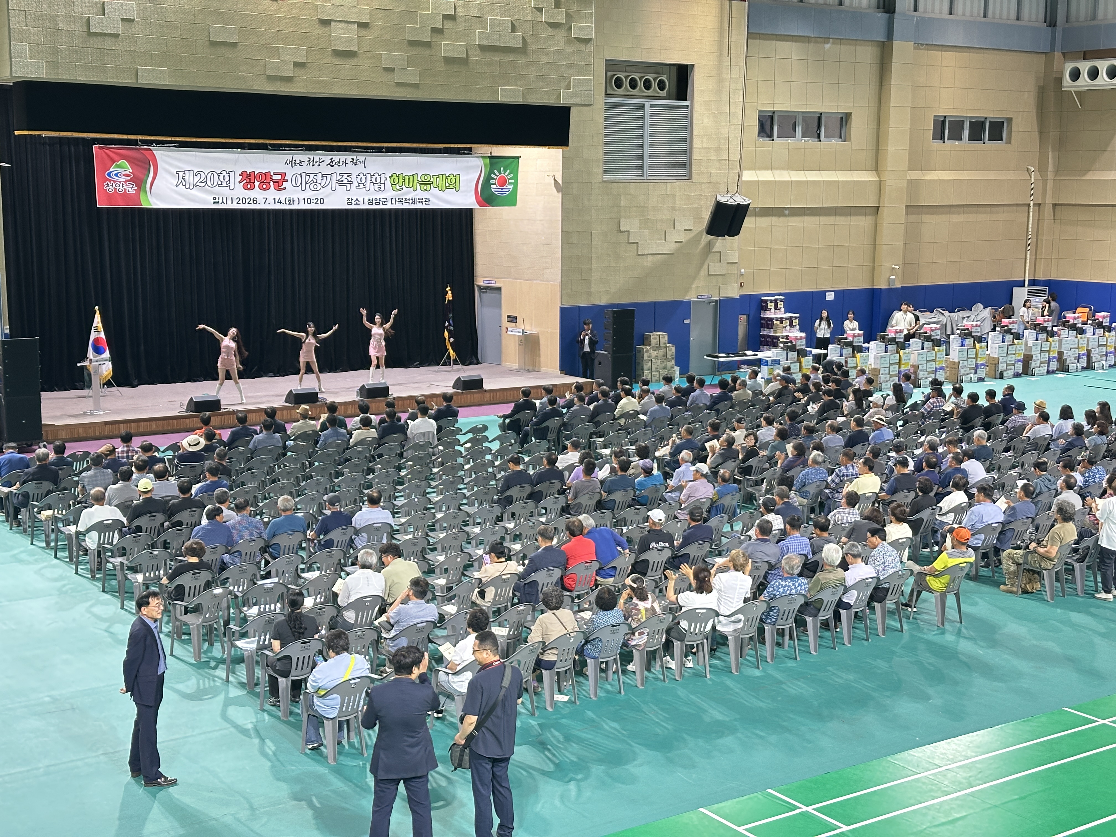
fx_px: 1547
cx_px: 558
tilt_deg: -8.5
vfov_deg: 30.3
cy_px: 418
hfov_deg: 39.7
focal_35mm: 48
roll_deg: -0.4
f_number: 1.78
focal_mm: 6.86
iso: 200
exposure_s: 1/40
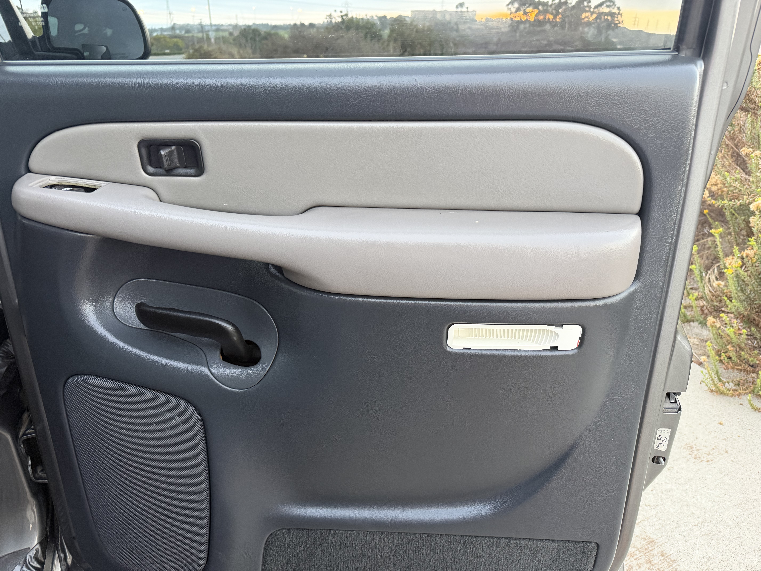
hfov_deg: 71.6
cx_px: 380
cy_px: 286
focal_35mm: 24
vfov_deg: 56.8
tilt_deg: -25.1
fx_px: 528
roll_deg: +0.1
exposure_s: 1/60
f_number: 1.78
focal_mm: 6.76
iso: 320
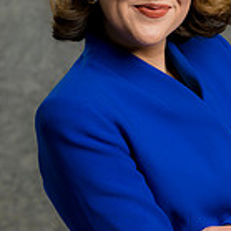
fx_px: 1767
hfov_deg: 7.5
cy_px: 165
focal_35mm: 234
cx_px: 218
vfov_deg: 7.5
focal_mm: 85
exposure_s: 1/200
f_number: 5
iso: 125
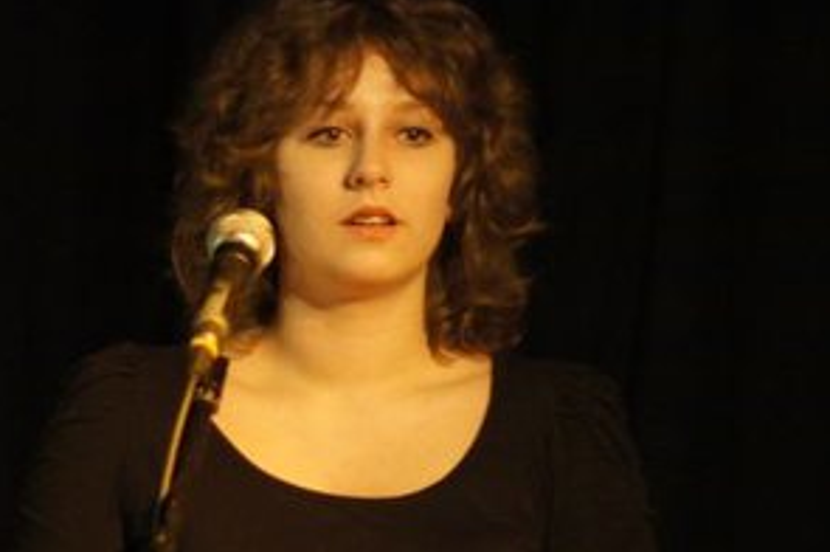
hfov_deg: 2.1
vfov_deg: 1.4
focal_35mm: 991
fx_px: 22822
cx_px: 253
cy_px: 420
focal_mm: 300
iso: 3200
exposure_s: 1/40
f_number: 5.6
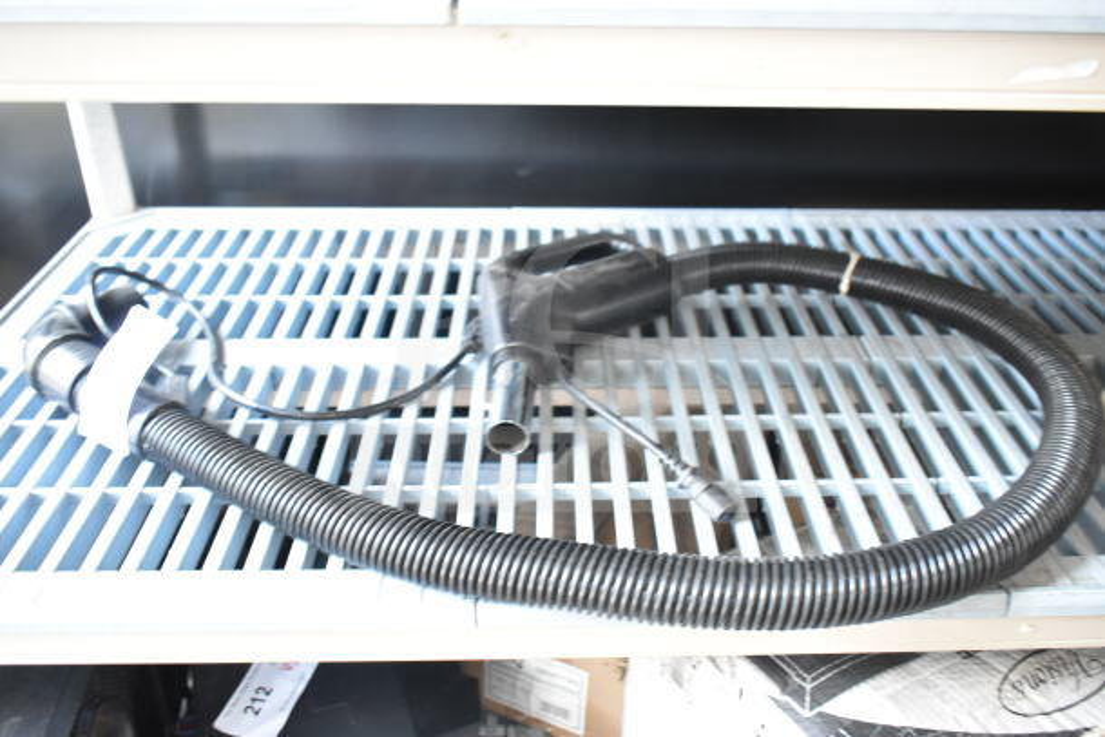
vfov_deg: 40.0
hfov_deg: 57.2
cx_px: 552
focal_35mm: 33
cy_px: 368
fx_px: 1013
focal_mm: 22
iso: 1600
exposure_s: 1/50
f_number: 3.8
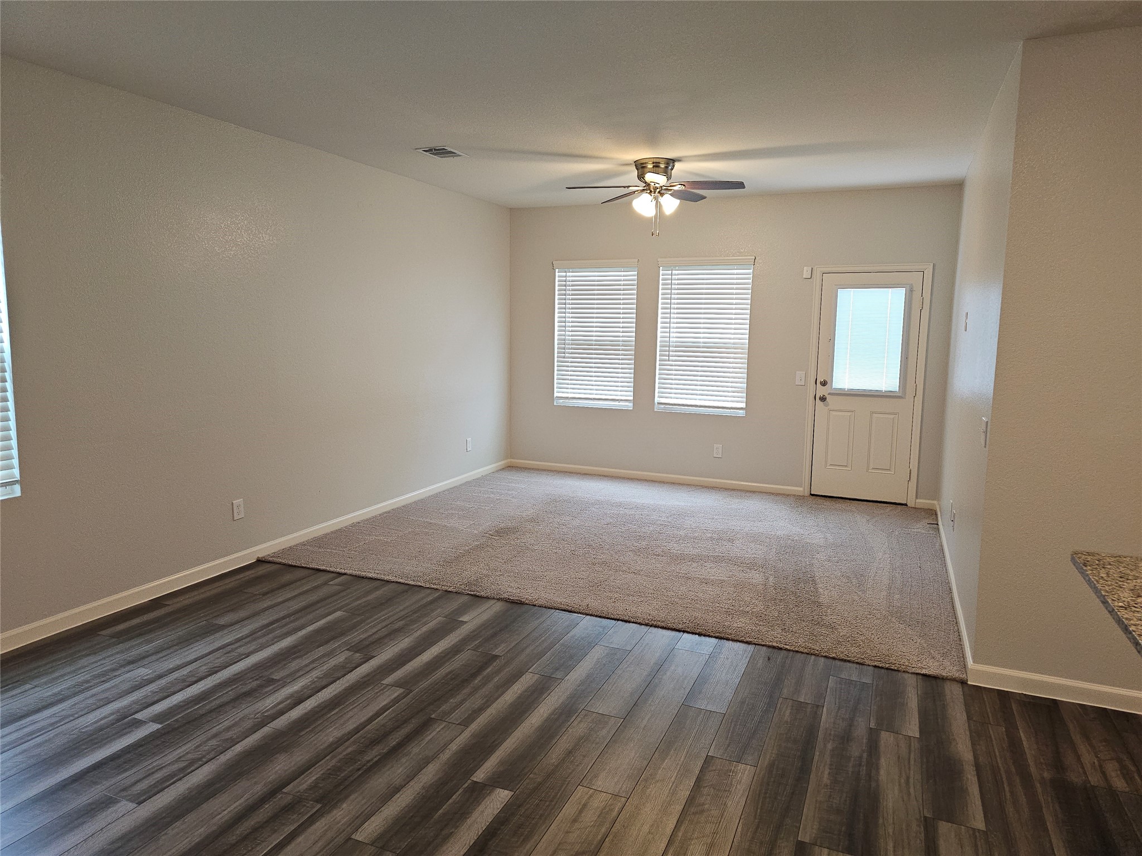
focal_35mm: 23
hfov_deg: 73.9
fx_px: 759
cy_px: 428
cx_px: 571
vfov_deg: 58.9
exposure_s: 1/60
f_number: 1.7
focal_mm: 6.3
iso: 100
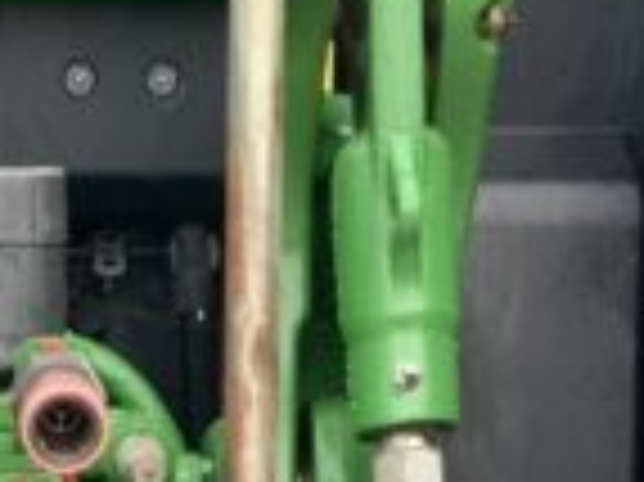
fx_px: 3866
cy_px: 1086
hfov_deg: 9.4
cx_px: -117
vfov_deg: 6.8
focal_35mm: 208
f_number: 1.8
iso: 16
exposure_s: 1/152
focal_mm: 3
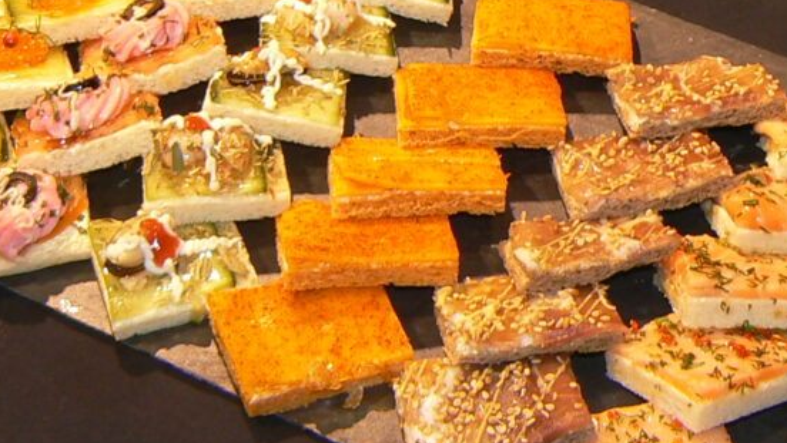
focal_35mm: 99
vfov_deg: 12.0
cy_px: -74
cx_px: 351
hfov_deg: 21.6
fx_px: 2067
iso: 80
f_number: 4
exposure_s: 1/60
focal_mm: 6
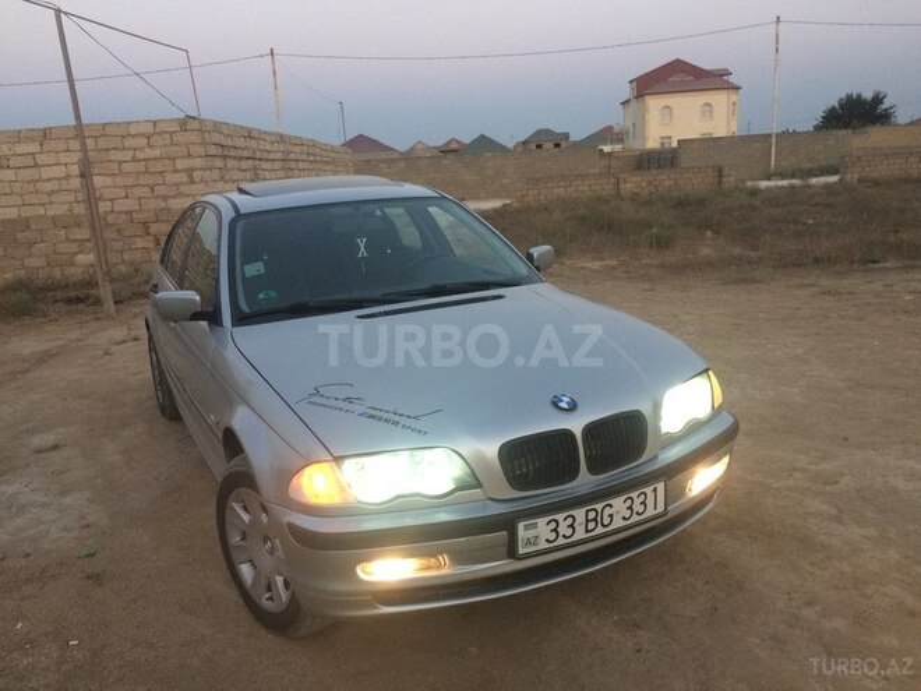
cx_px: 460
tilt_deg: -9.3
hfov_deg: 61.7
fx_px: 772
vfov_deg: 48.2
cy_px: 346
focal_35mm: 29
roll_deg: +3.1
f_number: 2.2
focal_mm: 4.15
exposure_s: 1/33
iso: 80
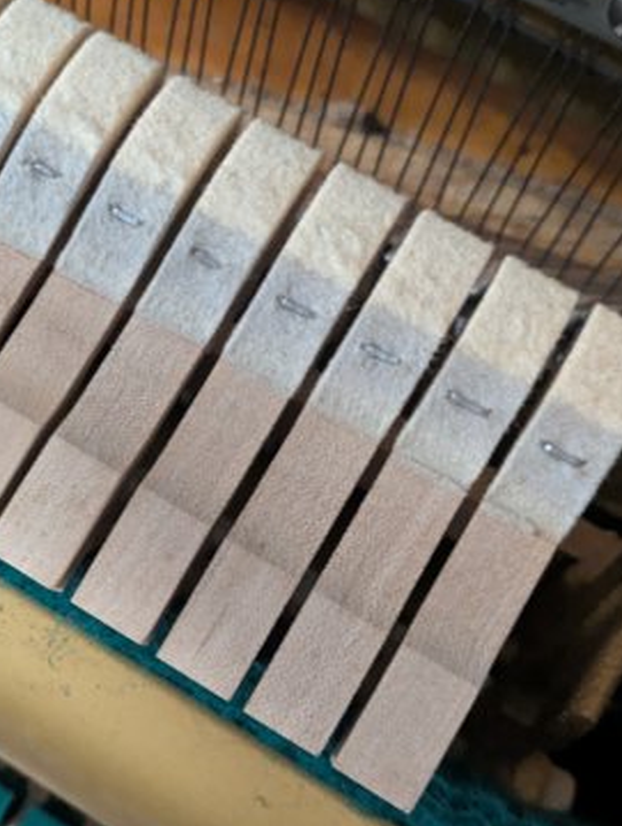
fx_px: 1195
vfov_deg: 38.1
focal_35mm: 50
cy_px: 388
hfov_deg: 28.5
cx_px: 118
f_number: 1.89
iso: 1780
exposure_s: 1/25
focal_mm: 5.43
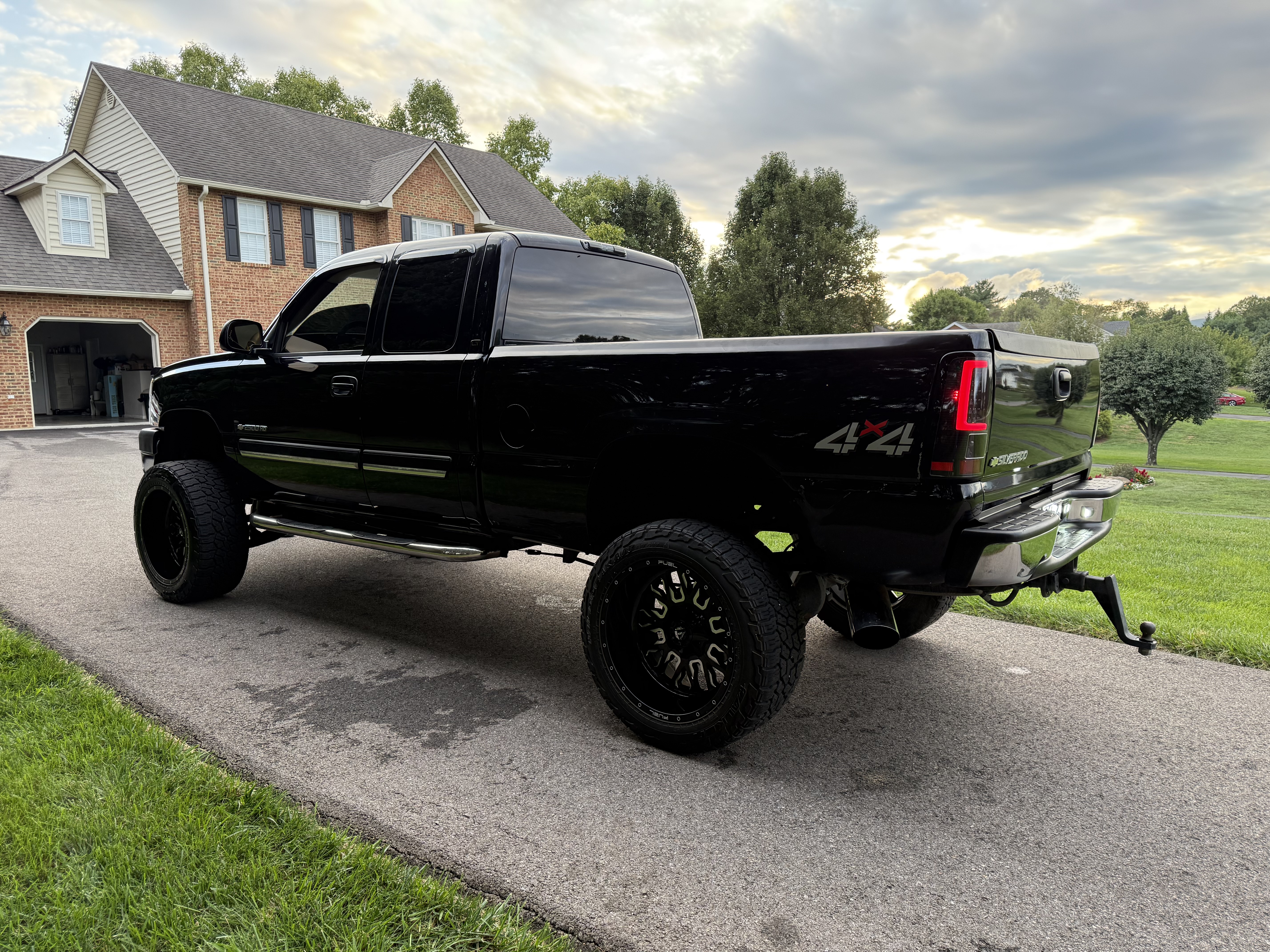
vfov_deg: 56.8
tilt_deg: -6.8
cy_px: 476
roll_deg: +1.1
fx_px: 881
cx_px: 635
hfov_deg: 71.6
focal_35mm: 24
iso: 100
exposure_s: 1/335
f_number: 1.78
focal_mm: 6.76
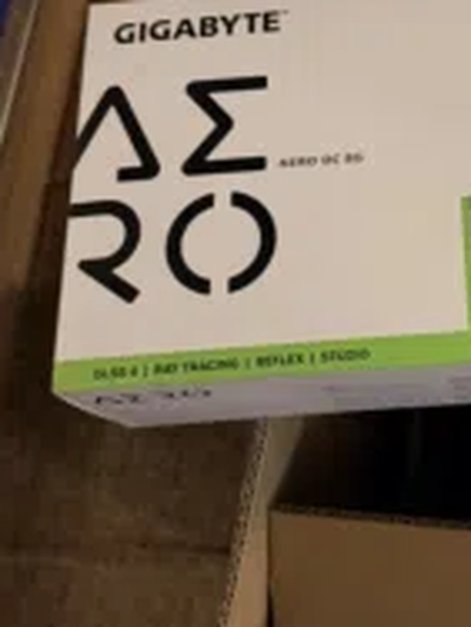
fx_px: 925
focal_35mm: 51
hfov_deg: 27.3
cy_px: 237
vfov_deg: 37.3
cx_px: 448
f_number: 1.78
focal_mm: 6.76
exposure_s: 1/25
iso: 800
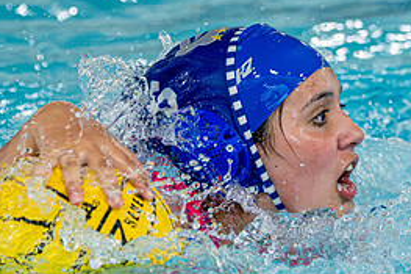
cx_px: 340
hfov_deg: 5.1
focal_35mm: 404
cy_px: 112
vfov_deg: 3.4
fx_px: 4609
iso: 8000
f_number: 4
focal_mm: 135
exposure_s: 1/1000
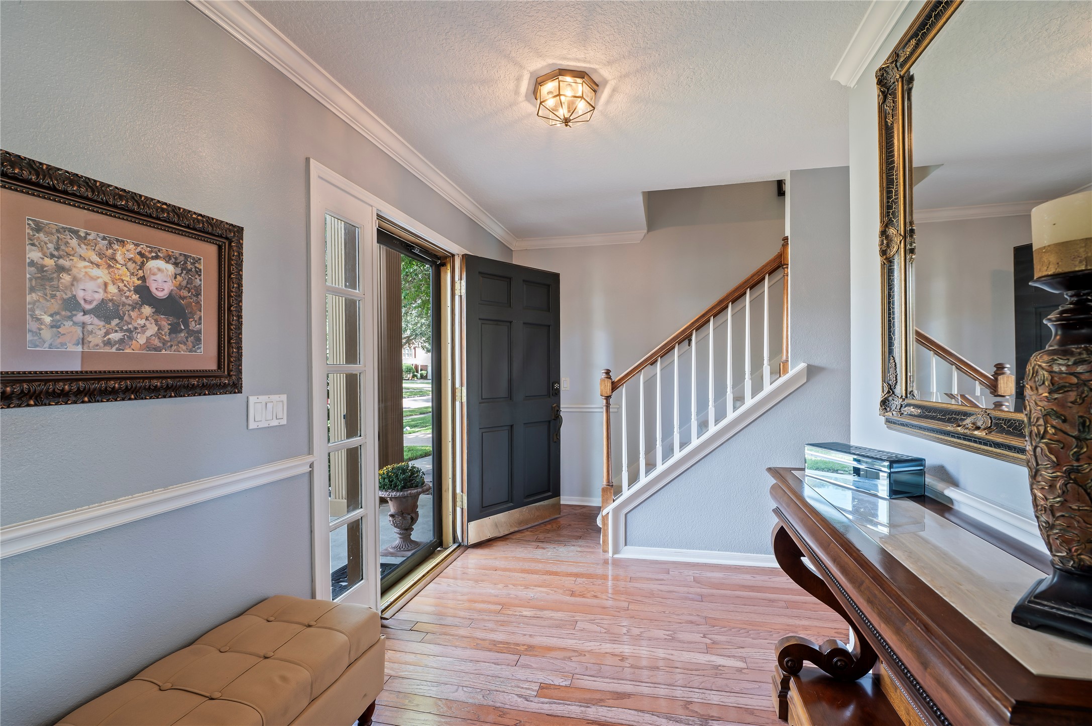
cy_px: 363
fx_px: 455
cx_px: 546
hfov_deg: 100.4
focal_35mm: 15
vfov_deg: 77.2
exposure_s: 1/1.25
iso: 125
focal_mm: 15
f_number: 6.3
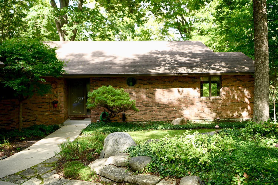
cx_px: 139
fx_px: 247
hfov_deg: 58.7
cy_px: 92
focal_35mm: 32
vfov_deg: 41.1
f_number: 3.5
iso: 63
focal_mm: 32
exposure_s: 1/80
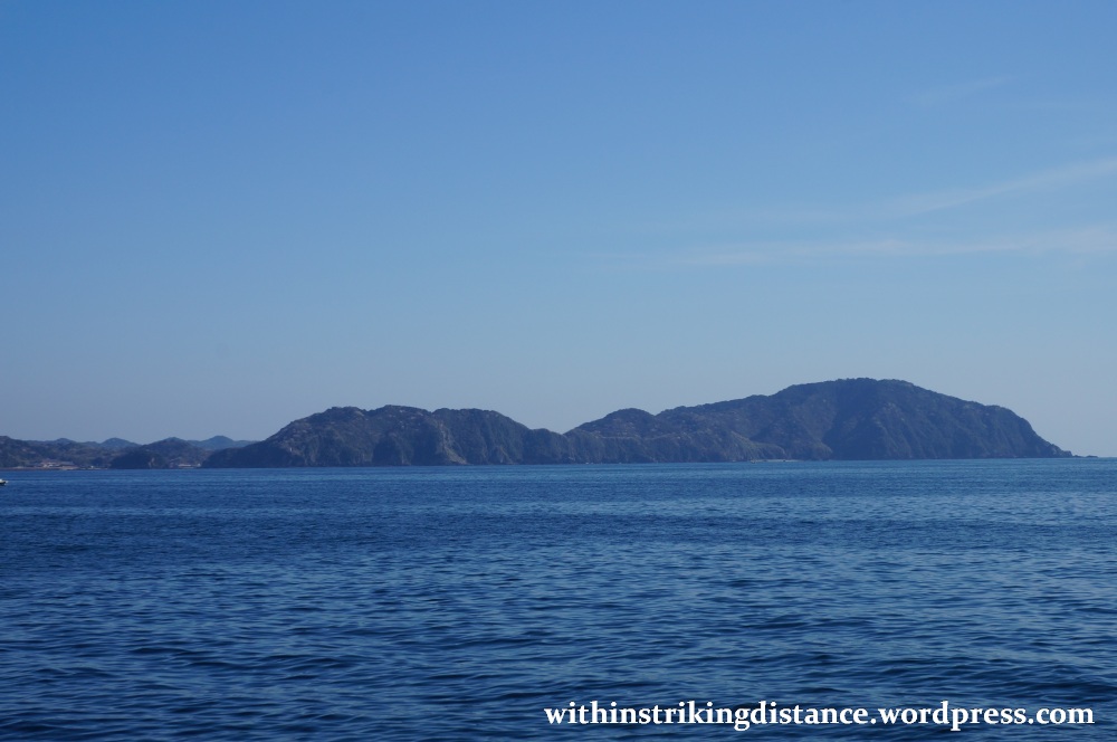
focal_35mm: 64
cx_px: 558
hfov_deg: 31.2
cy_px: 371
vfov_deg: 21.0
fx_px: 1999
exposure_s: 1/500
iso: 200
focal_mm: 43
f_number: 13
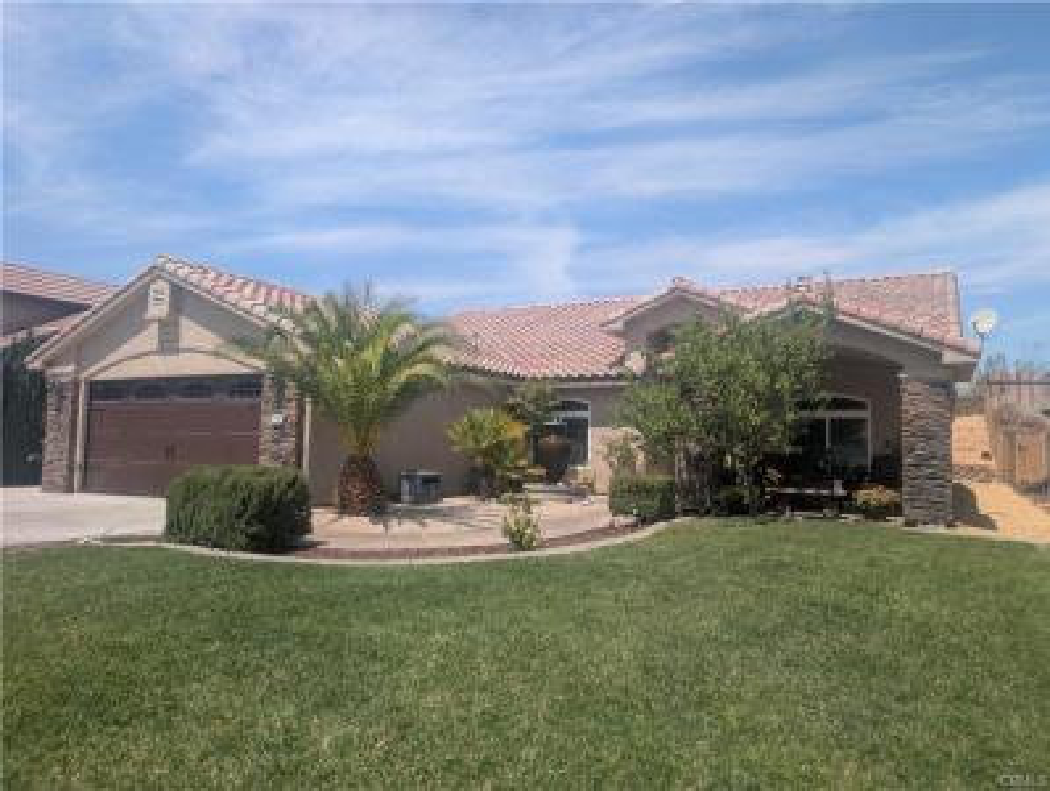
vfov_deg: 57.0
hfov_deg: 71.5
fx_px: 729
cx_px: 525
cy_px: 396
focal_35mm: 24
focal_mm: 6.9
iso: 22
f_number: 1.68
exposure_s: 1/1093
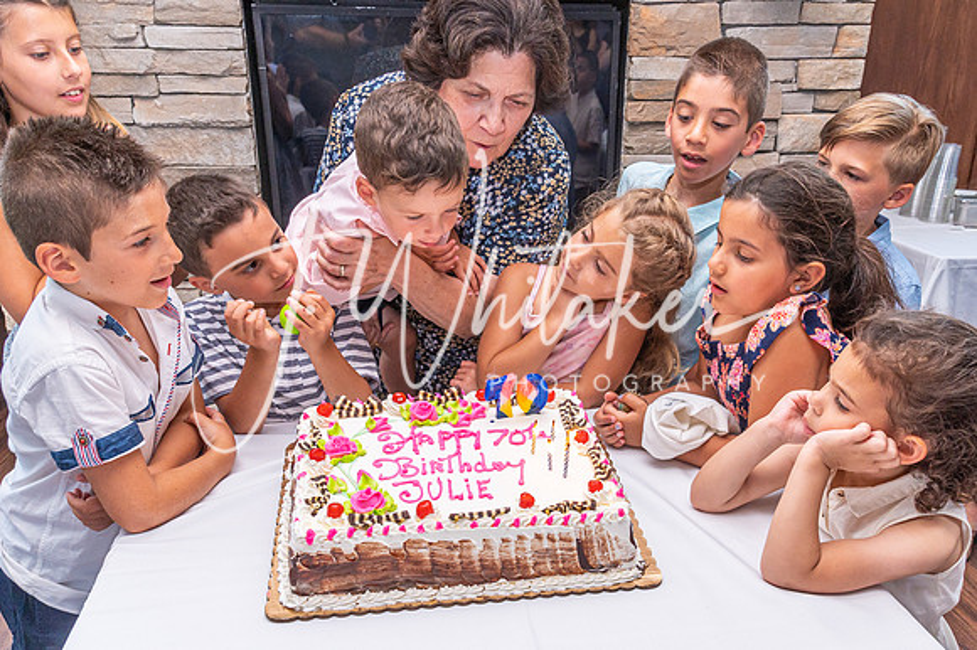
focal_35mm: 33
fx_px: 894
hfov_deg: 57.2
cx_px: 532
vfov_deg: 39.8
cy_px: 388
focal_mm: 24
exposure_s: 1/125
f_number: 10
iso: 800
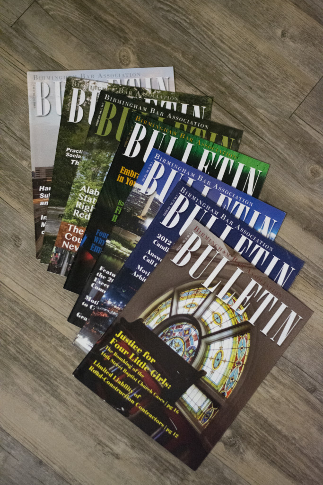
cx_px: 162
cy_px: 242
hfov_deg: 18.2
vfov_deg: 27.0
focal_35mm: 75
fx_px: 1009
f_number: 2
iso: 6400
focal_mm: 50
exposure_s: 1/2000
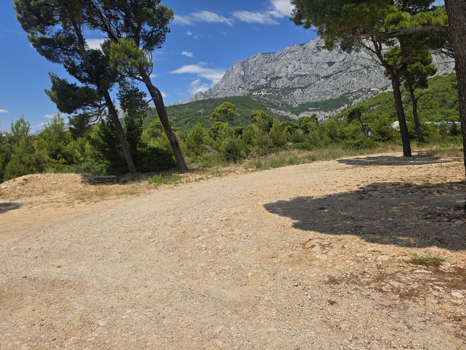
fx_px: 310
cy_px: 175
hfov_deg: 73.9
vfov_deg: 58.9
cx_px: 233
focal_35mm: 23
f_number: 1.7
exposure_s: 1/1325
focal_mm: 6.3
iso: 12
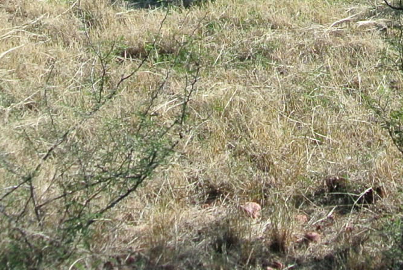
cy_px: -229
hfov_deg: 15.6
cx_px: 331
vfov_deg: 10.0
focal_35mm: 130
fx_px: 1457
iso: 100
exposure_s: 1/400
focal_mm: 11
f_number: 4.5
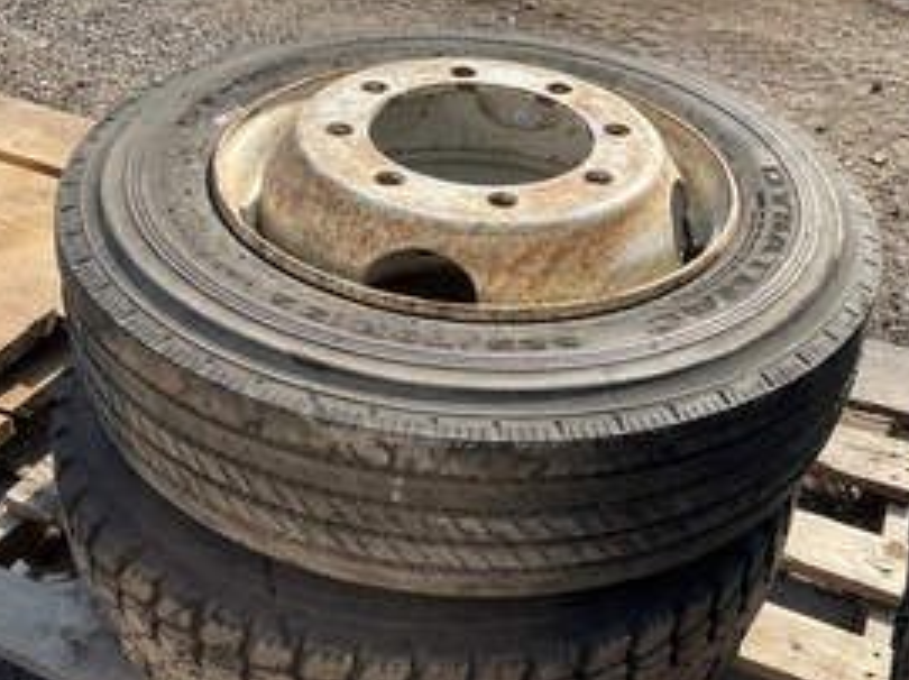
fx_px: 1128
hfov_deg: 43.8
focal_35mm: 43
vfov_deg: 33.4
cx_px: 492
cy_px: 414
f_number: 1.8
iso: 25
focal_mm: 3
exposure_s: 1/929
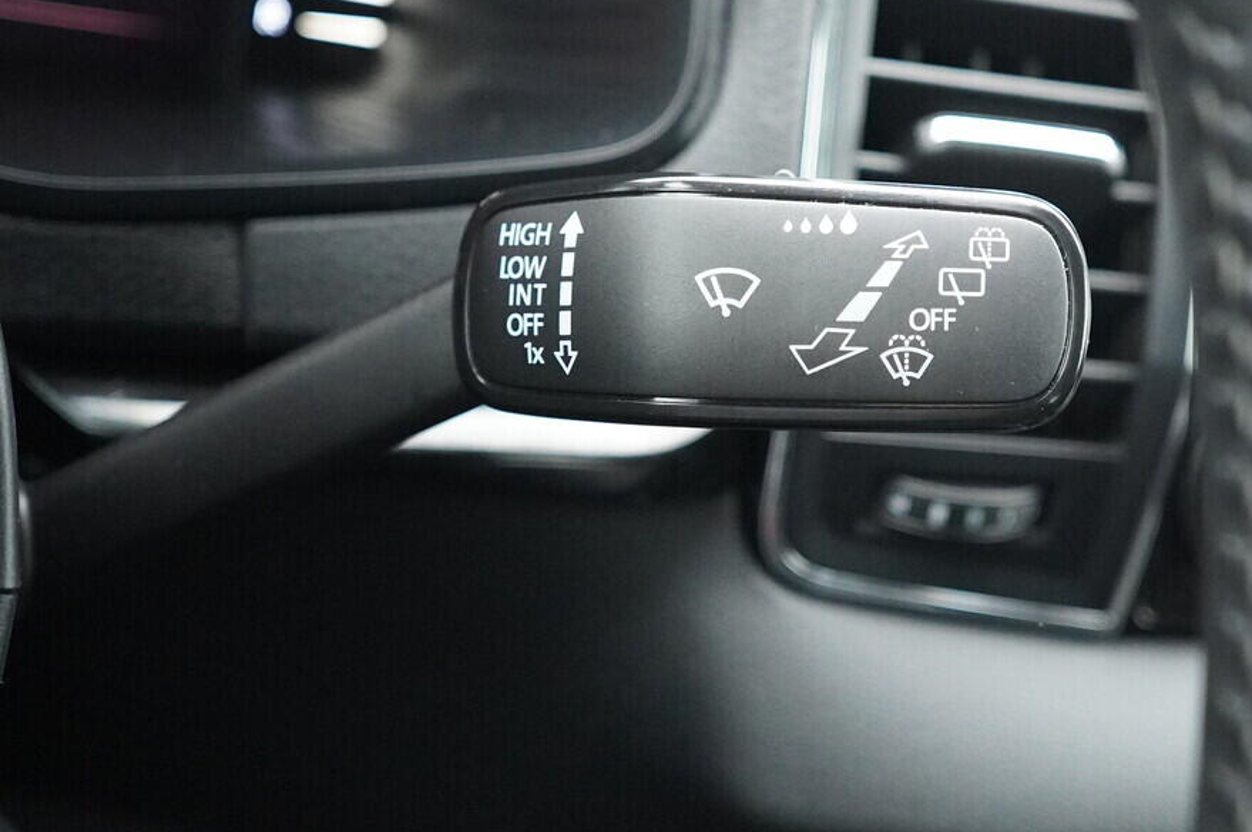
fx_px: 2050
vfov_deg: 22.9
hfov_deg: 33.8
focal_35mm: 59
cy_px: 310
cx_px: 775
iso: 5000
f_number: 2.8
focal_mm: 24
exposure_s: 1/320
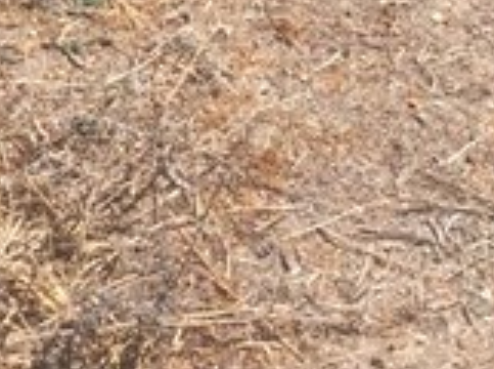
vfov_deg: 7.3
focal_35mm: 185
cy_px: -661
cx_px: 0
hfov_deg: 10.6
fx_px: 2634
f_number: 2.2
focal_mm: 4.15
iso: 32
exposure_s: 1/1721
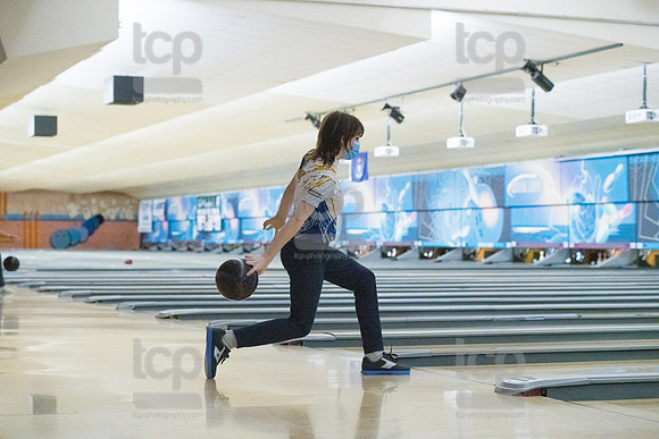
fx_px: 1465
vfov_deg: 17.1
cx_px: 330
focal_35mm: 80
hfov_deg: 25.4
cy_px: 220
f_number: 4
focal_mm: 80
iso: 10000
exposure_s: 1/1000
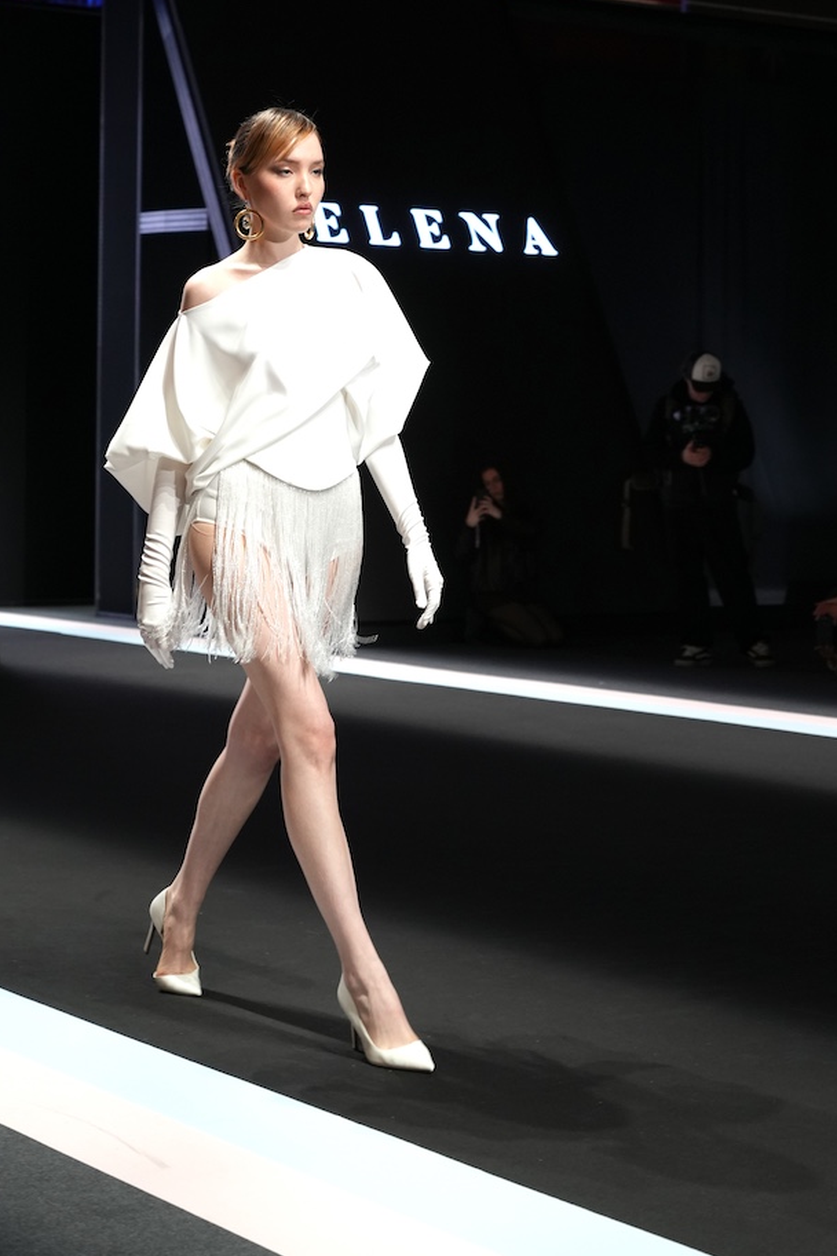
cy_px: 507
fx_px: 2615
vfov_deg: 26.9
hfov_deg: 18.2
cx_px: 515
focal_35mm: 75
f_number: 5
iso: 2000
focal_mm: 57
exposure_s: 1/160
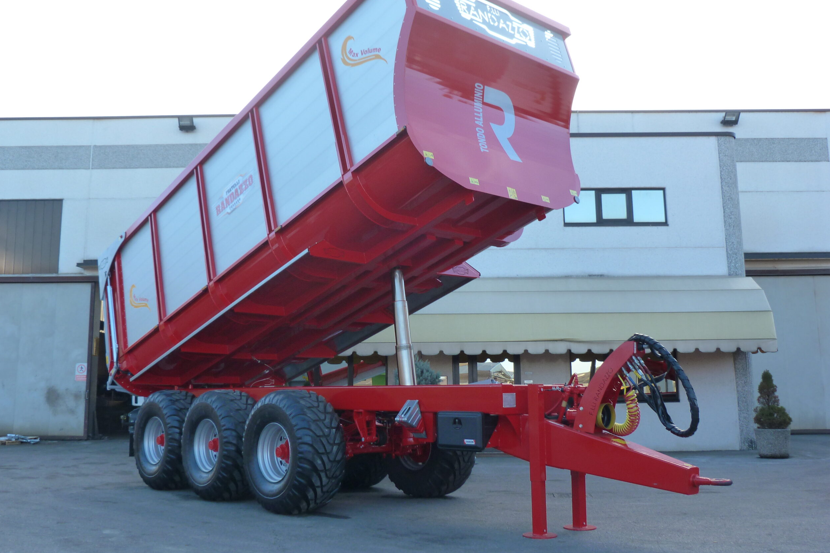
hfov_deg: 55.8
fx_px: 784
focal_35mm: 34
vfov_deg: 38.9
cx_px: 407
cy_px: 279
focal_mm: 5.8
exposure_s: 1/100
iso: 125
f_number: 3.2
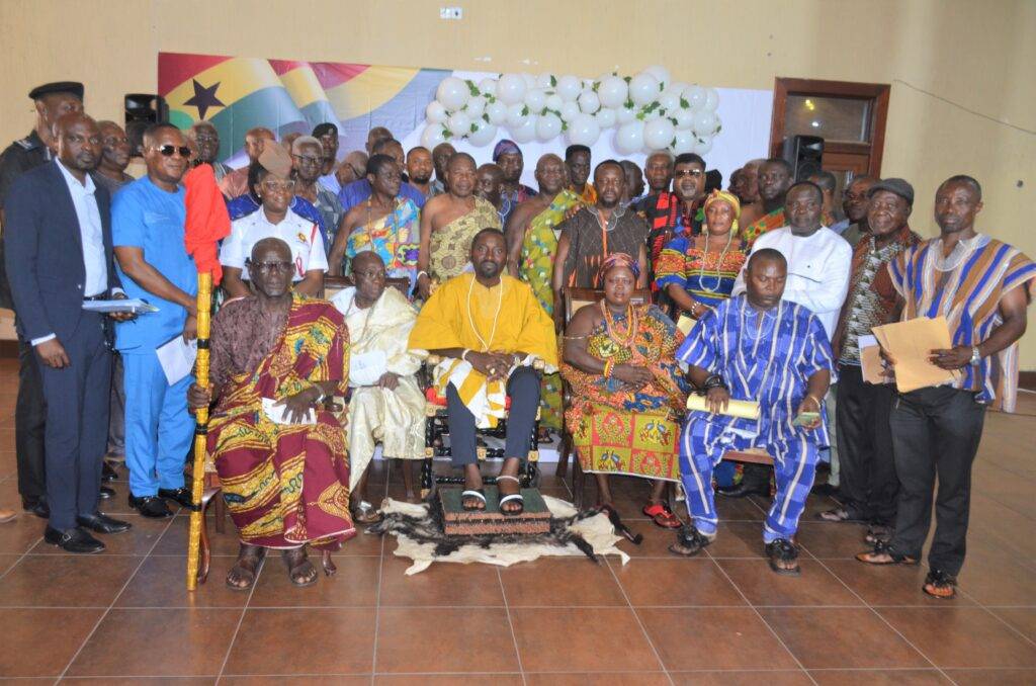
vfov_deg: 39.8
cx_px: 518
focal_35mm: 33
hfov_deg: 57.3
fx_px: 948
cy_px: 343
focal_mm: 22
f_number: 3.5
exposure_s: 1/60
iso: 800
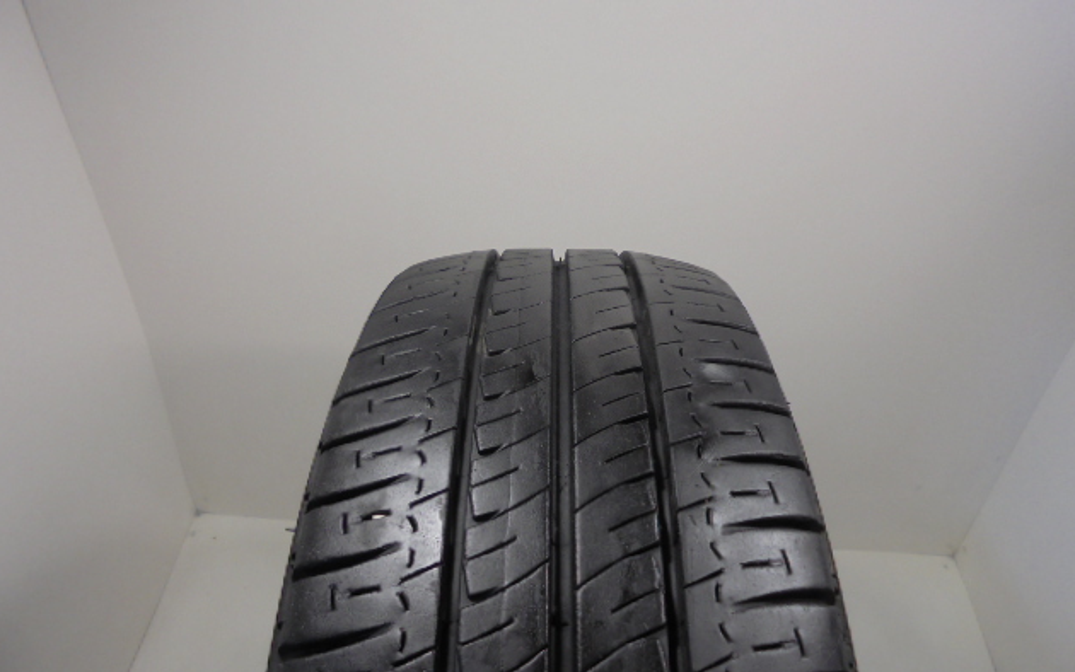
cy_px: 314
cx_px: 541
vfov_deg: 44.5
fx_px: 820
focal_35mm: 28
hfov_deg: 66.5
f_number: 3.5
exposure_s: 1/30
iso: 100
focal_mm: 4.6
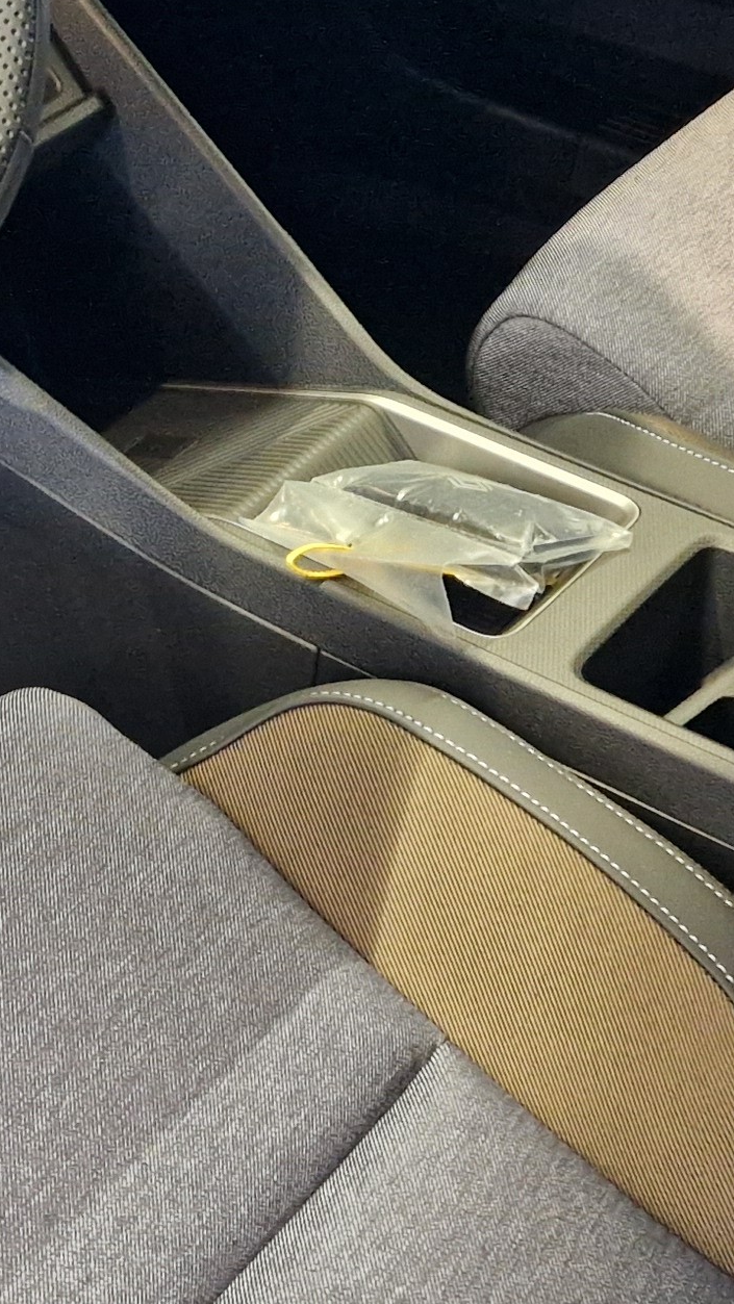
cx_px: 60
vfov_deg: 26.2
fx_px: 2767
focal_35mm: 80
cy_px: 335
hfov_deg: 14.9
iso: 640
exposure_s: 1/100
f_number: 1.8
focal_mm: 5.4
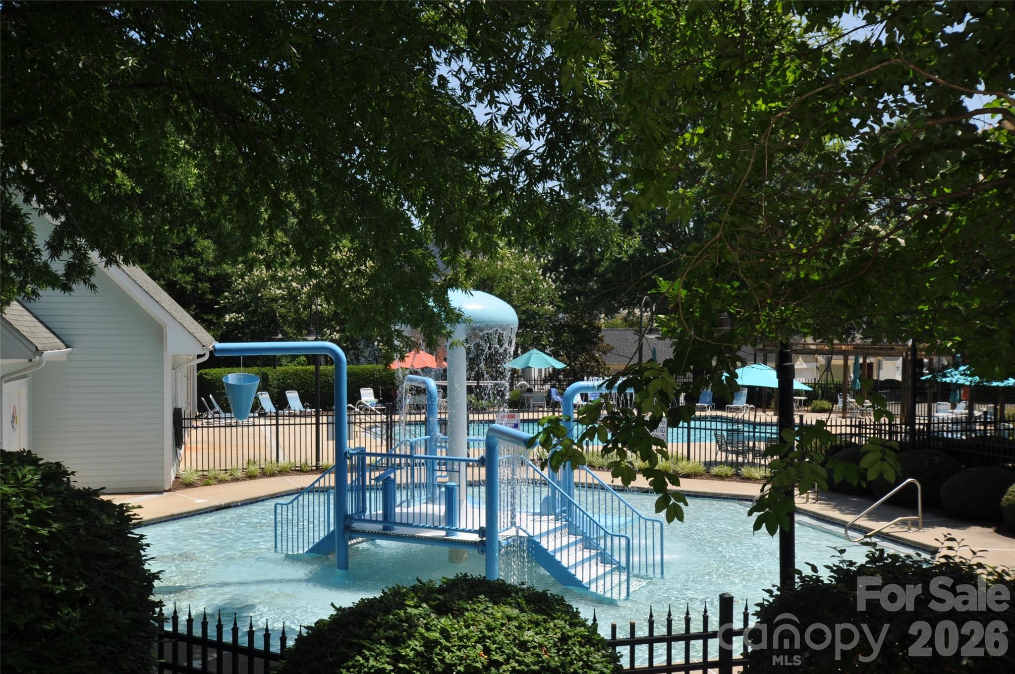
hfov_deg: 53.2
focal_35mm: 36
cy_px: 337
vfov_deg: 36.8
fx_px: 1014
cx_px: 508
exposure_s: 1/200
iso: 200
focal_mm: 24
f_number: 11
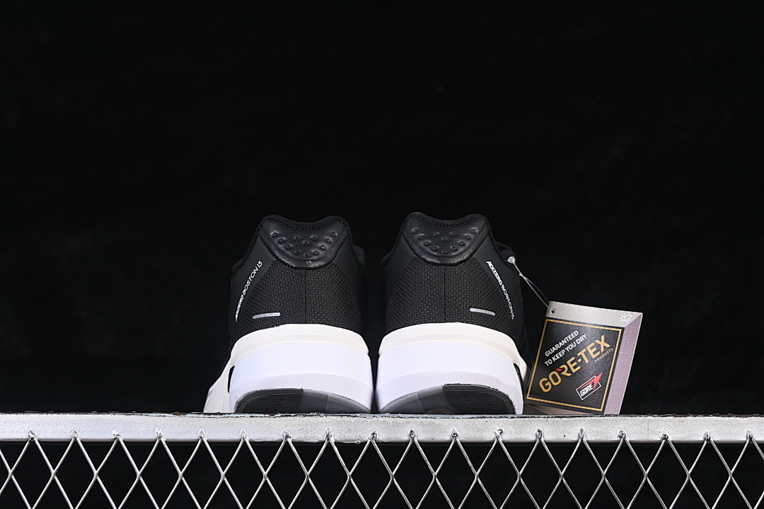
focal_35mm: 75
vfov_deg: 18.2
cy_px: 254
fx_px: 1592
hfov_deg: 27.0
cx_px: 382
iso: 160
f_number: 6.3
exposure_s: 1/60
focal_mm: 50
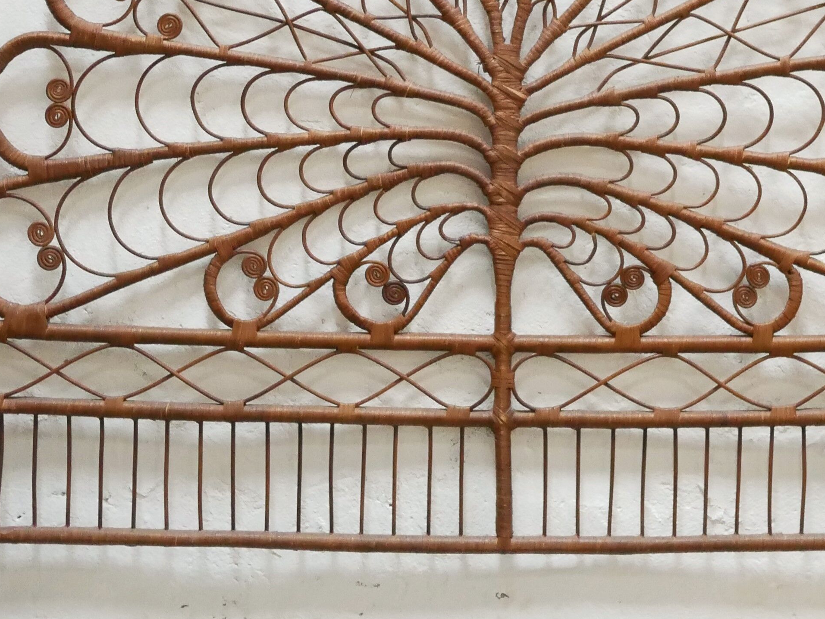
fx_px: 2289
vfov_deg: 15.3
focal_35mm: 96
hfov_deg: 20.4
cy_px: 133
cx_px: 509
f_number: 1.7
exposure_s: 1/60
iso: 3200
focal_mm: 20
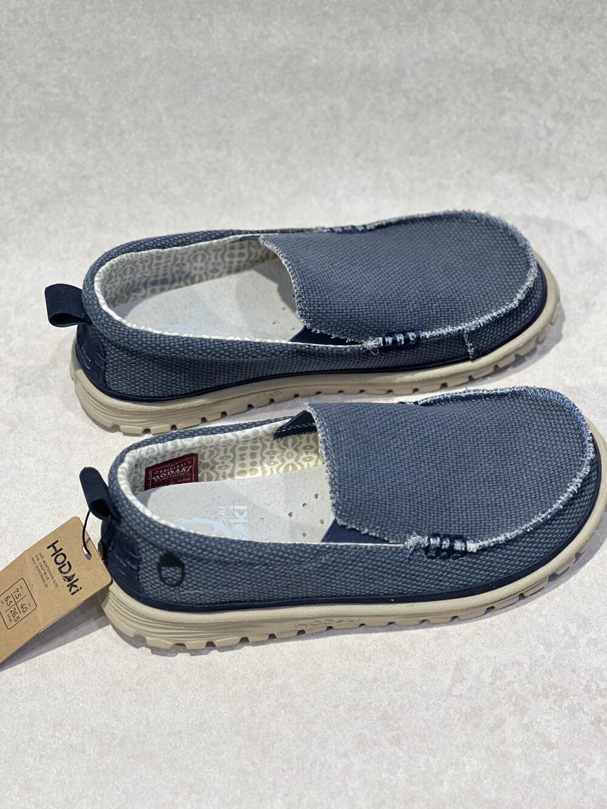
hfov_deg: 19.1
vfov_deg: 25.3
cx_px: 304
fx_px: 1800
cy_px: 404
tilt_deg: -52.5
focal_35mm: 77
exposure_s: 1/100
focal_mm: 9
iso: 160
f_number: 2.8
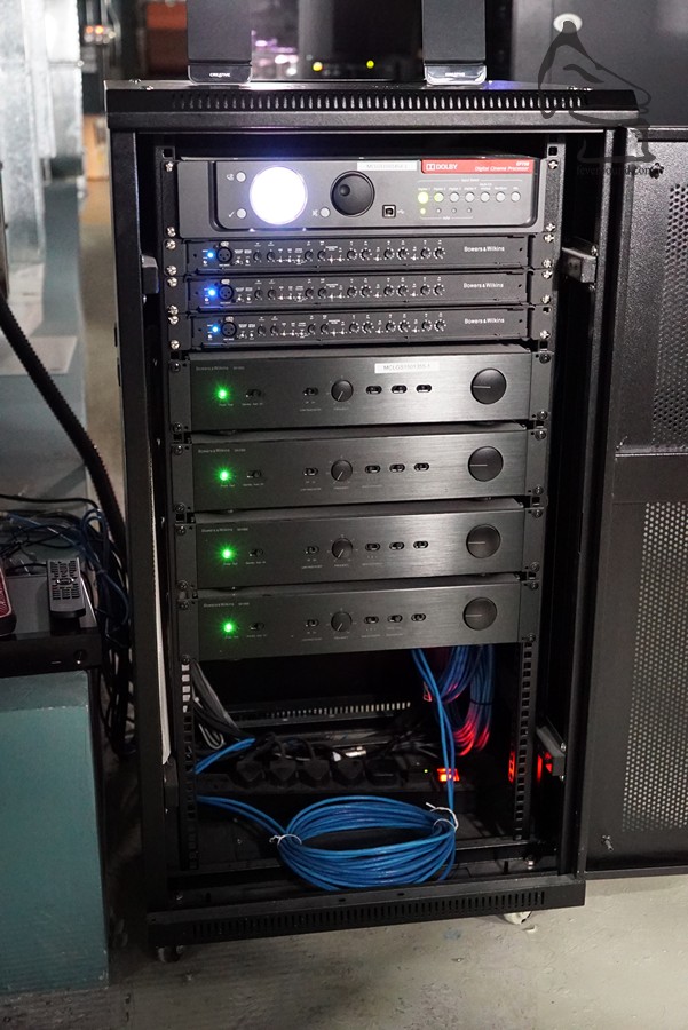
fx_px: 1288
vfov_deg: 43.6
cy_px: 515
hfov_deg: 29.9
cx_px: 344
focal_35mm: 45
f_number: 4
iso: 16000
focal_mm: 45
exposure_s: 1/10
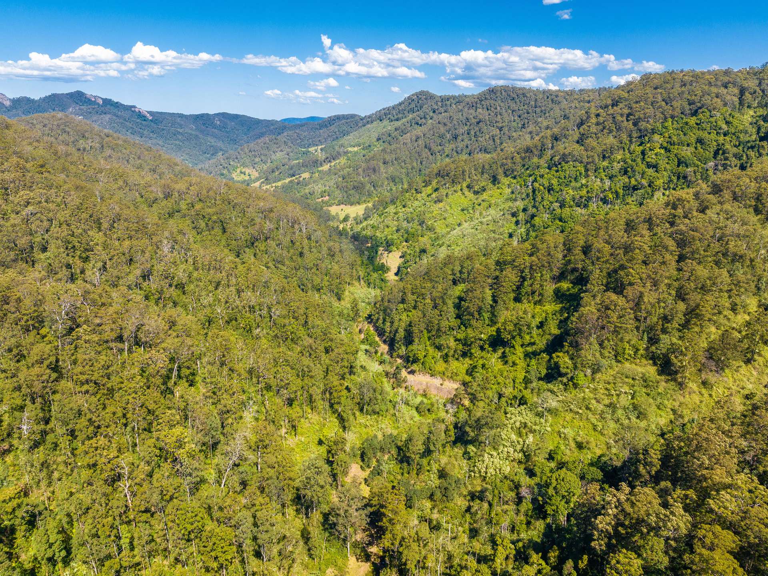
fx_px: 532
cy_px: 288
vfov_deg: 56.8
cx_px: 384
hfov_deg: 71.6
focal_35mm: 24
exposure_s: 1/320
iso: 100
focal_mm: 12.29
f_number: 6.3
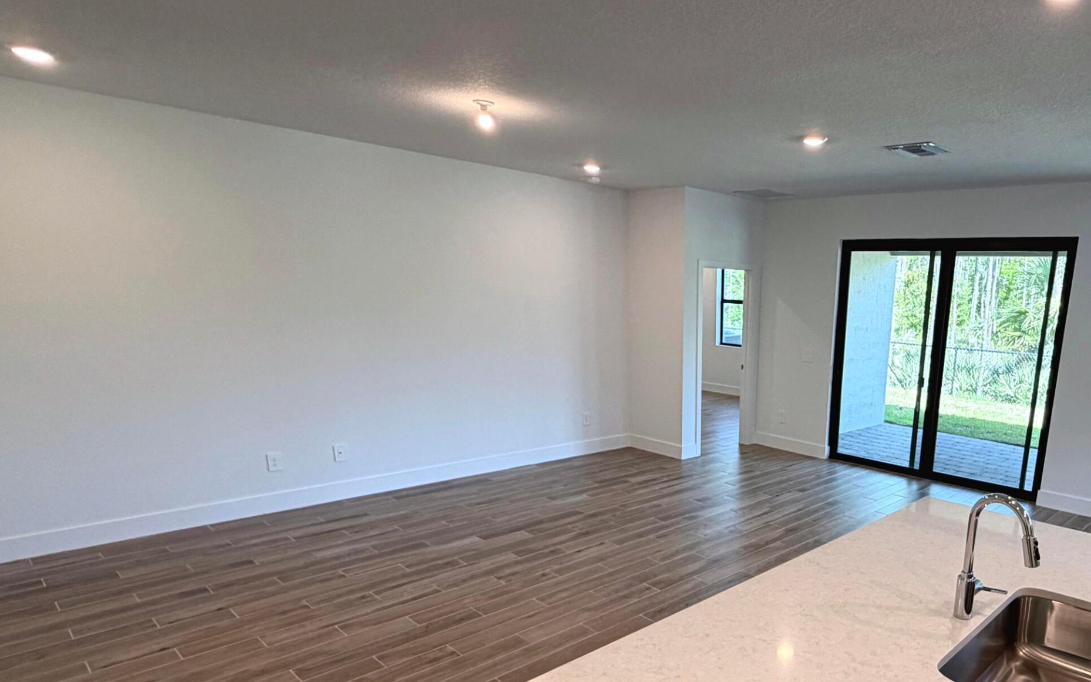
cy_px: 473
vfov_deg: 51.6
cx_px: 774
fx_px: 684
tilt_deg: -14.8
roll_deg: -1.7
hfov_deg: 73.4
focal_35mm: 23
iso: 125
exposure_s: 1/120
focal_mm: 2.22
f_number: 2.2
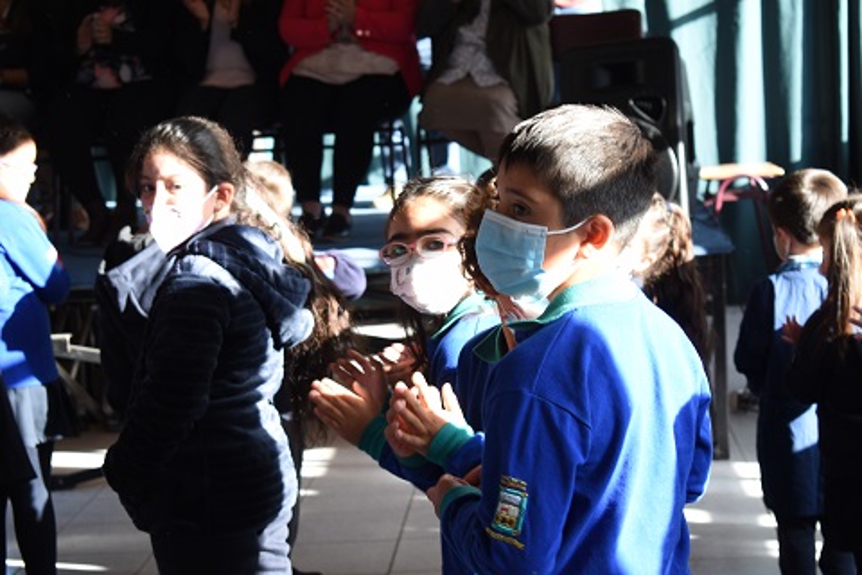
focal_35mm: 82
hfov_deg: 24.6
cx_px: 431
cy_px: 288
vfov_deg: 16.6
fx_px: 1975
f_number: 5.6
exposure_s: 1/60
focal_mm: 55
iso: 200
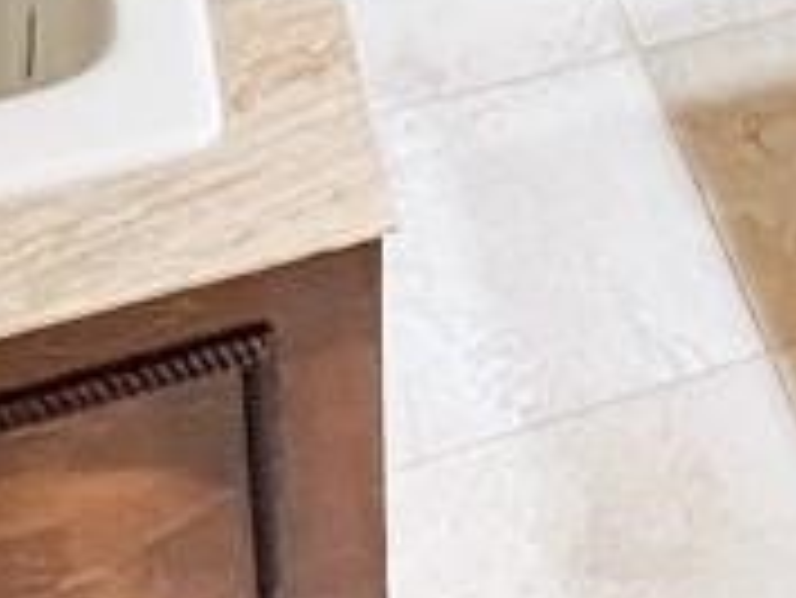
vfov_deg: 15.3
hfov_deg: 24.9
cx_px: 765
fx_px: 1726
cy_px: -643
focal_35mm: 75
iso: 500
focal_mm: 1.57
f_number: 1.8
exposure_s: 1/60
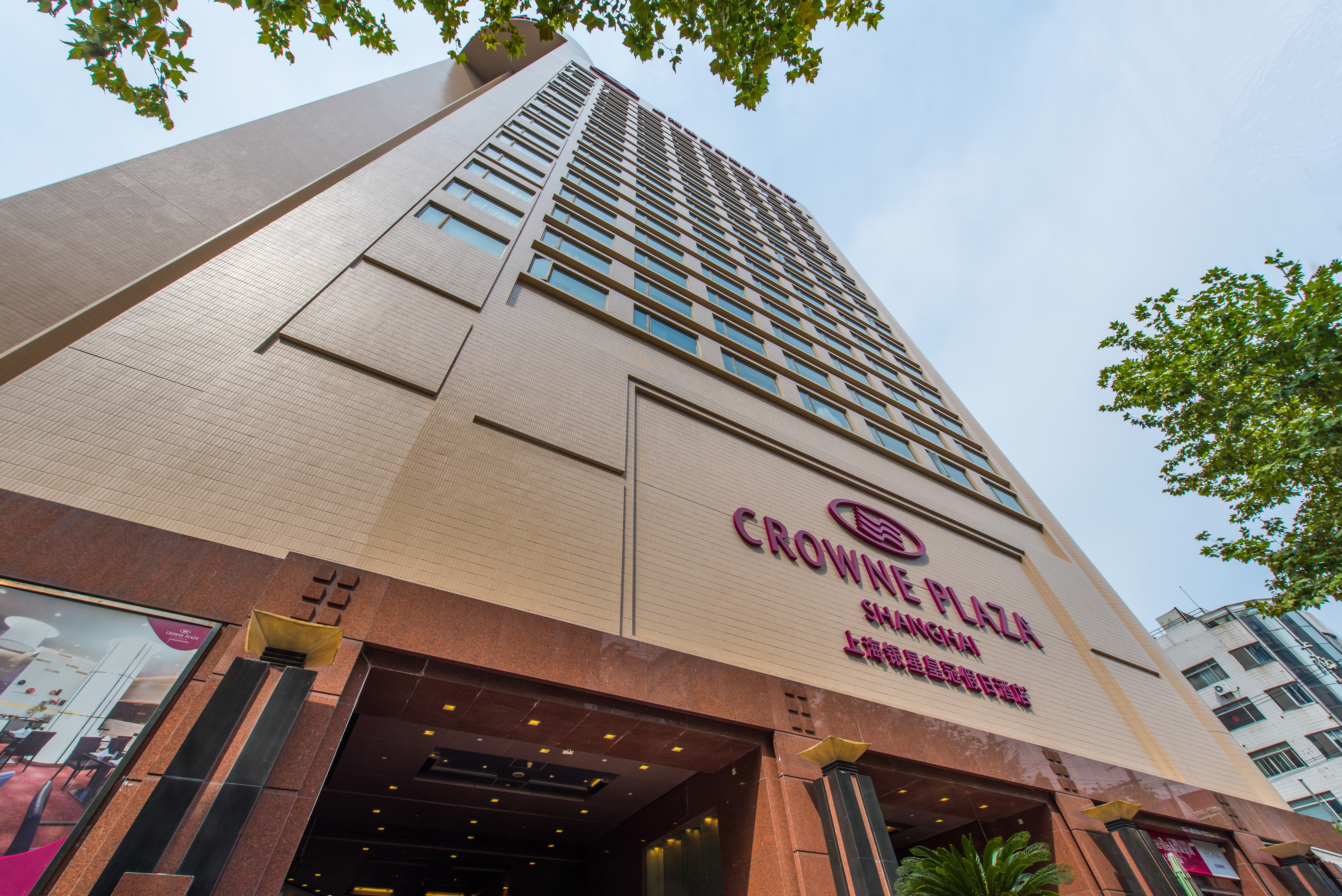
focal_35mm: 14
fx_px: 522
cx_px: 671
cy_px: 448
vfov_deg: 81.3
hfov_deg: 104.2
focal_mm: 14
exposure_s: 1/400
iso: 100
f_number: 8
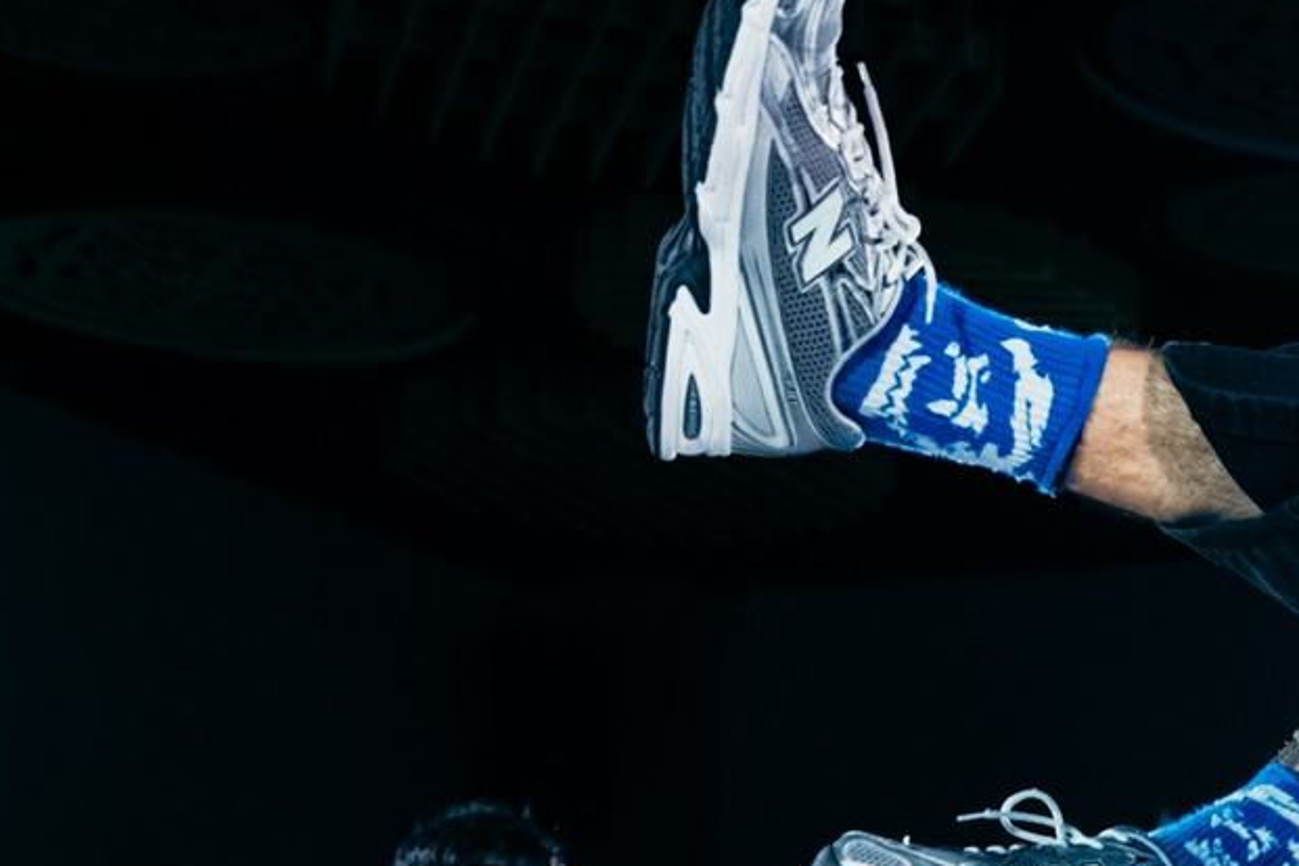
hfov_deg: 14.7
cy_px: 1386
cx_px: 2220
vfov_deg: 10.5
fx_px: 4510
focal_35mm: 125
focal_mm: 24
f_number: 2.8
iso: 3200
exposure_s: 1/800
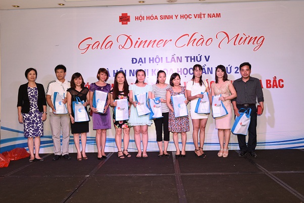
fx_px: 296
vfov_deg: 37.9
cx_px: 152
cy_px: 102
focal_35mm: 35
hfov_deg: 54.4
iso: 1000
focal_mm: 35
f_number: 7.1
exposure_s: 1/200
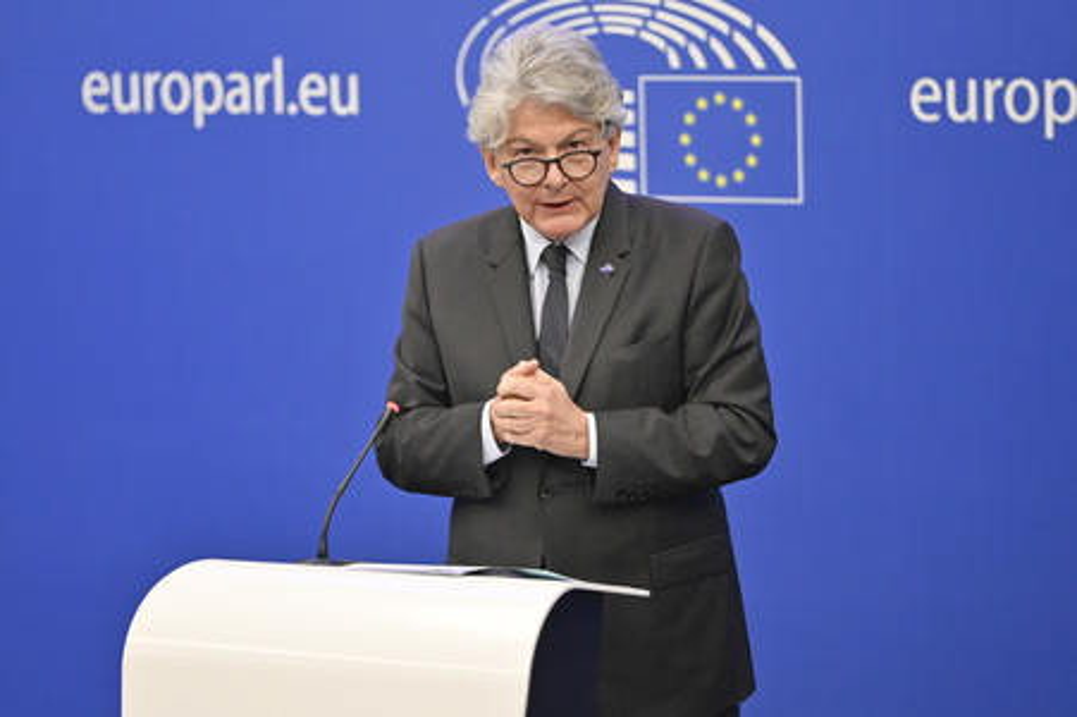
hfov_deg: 12.1
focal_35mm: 170
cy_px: 358
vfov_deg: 8.1
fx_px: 5082
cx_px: 538
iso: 2000
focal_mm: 170
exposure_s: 1/320
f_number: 2.8
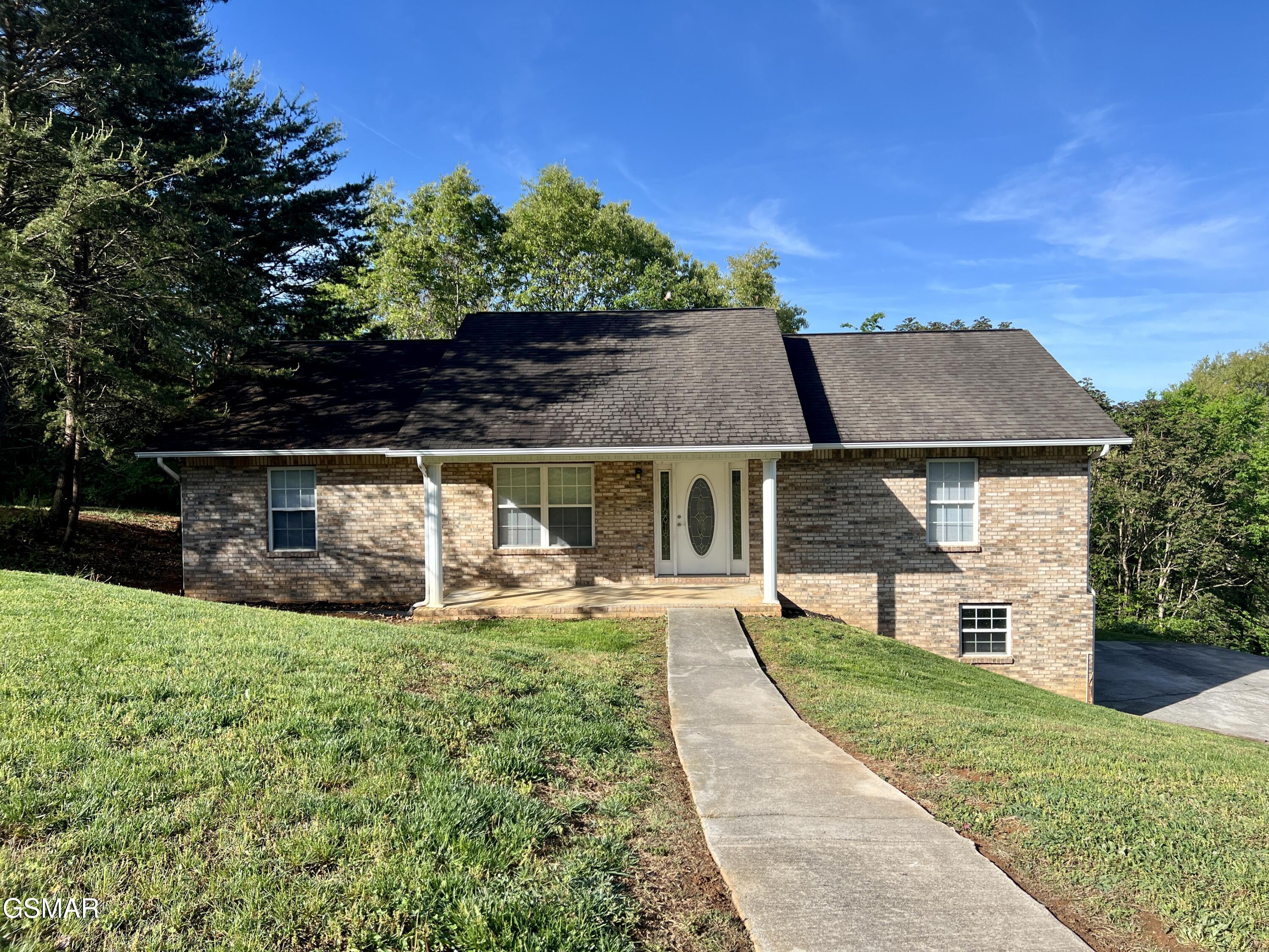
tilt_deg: -2.0
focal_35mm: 26
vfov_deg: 53.1
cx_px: 634
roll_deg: +1.2
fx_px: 953
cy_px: 476
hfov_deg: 67.3
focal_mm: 5.7
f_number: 1.5
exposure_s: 1/2513
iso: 50
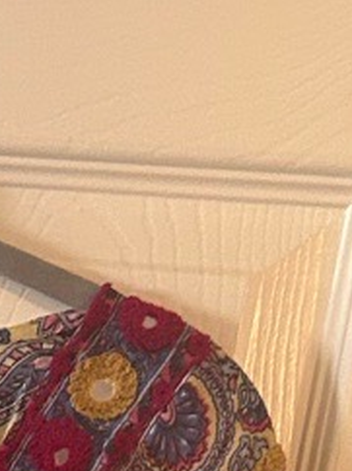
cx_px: -403
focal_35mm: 172
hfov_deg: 8.1
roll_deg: -8.6
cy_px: 1337
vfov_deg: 9.4
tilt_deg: -8.7
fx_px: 2336
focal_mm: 5.7
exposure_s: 1/50
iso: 200
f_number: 1.5
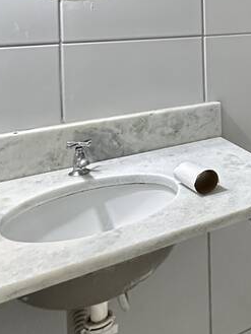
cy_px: 15
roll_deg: +0.1
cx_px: 365
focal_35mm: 46
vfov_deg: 37.6
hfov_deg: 25.0
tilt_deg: +0.0
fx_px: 444
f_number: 2.2
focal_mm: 2.22
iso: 500
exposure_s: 1/60
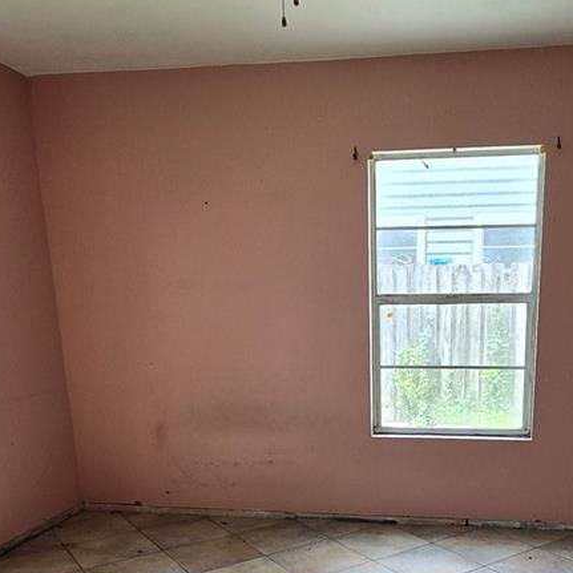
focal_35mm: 32
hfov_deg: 50.3
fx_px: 599
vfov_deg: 48.0
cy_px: 467
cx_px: 374
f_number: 2.2
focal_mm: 2.2
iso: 50
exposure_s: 1/124
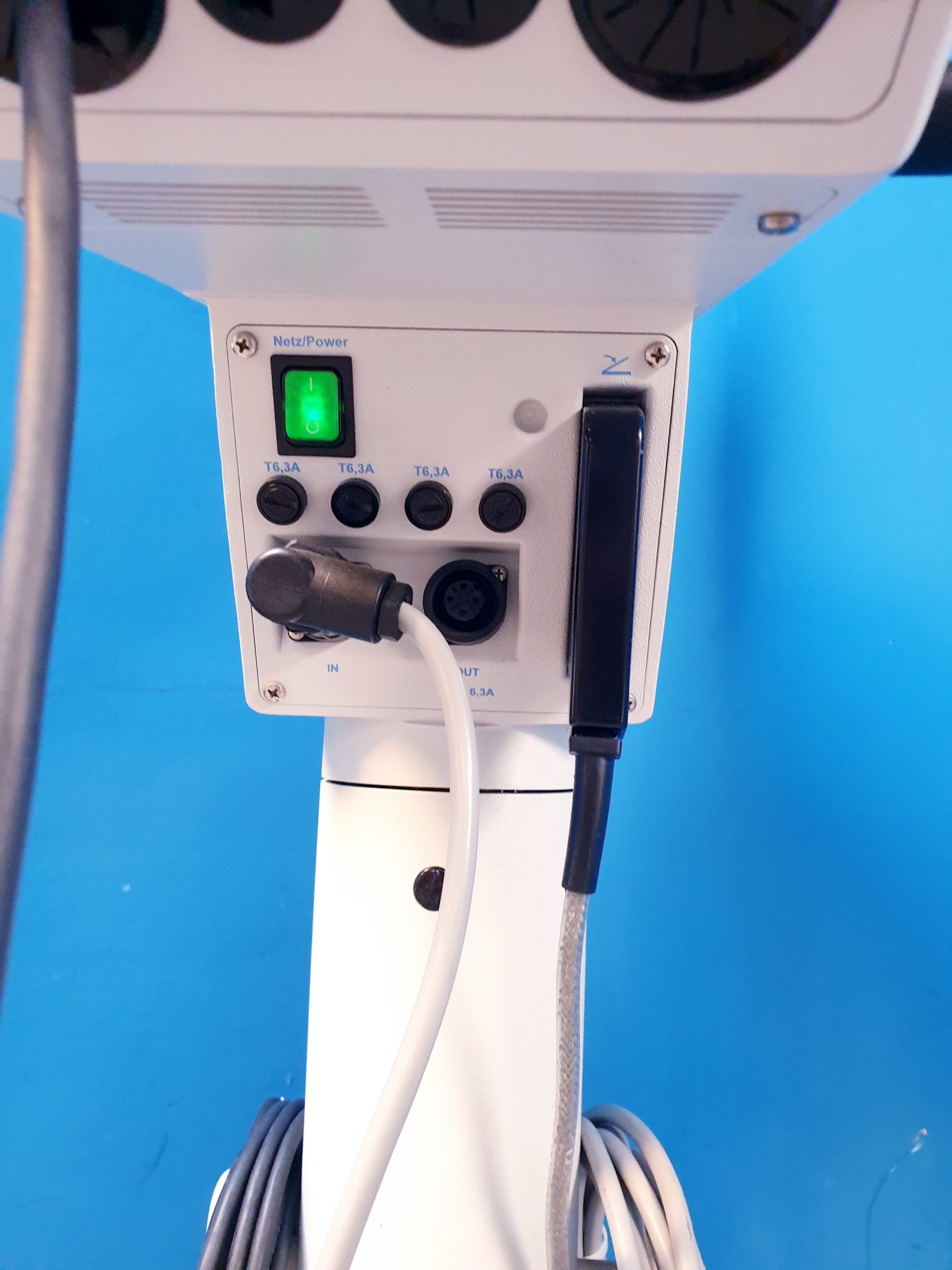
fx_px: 953
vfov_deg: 67.3
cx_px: 476
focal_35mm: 26
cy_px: 635
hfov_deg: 53.1
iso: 320
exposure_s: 1/25
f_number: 2.4
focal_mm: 4.3
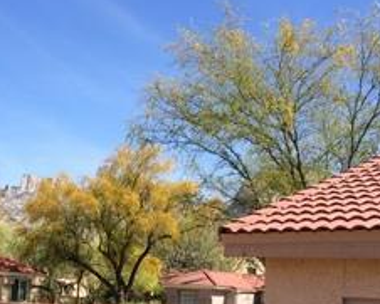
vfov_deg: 24.8
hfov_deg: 30.5
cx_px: 64
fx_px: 675
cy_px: 265
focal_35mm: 60
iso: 32
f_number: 2.2
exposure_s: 1/1208
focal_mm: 4.15
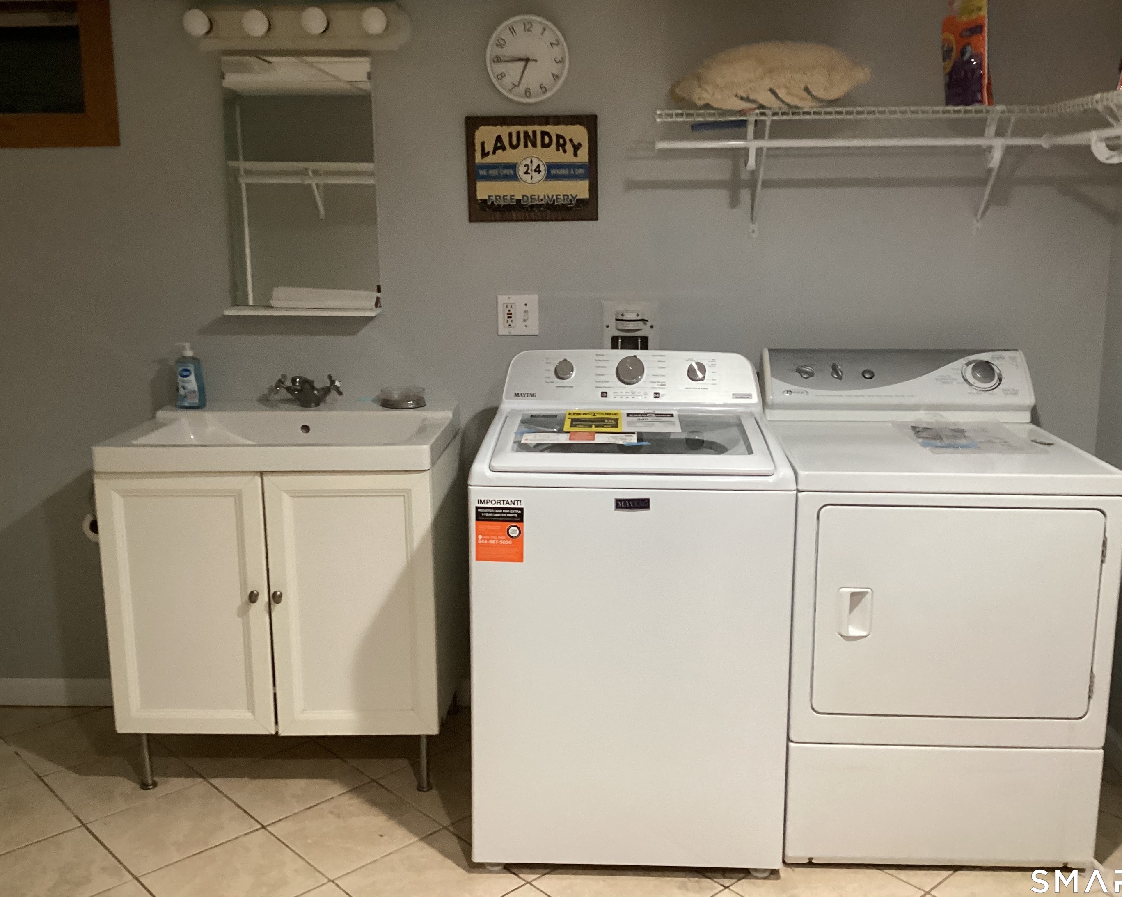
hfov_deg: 52.8
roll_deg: +1.6
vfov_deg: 43.3
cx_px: 588
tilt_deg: -10.2
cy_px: 430
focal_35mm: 34
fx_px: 1129
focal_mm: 3.3
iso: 320
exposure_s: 1/60
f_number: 2.4
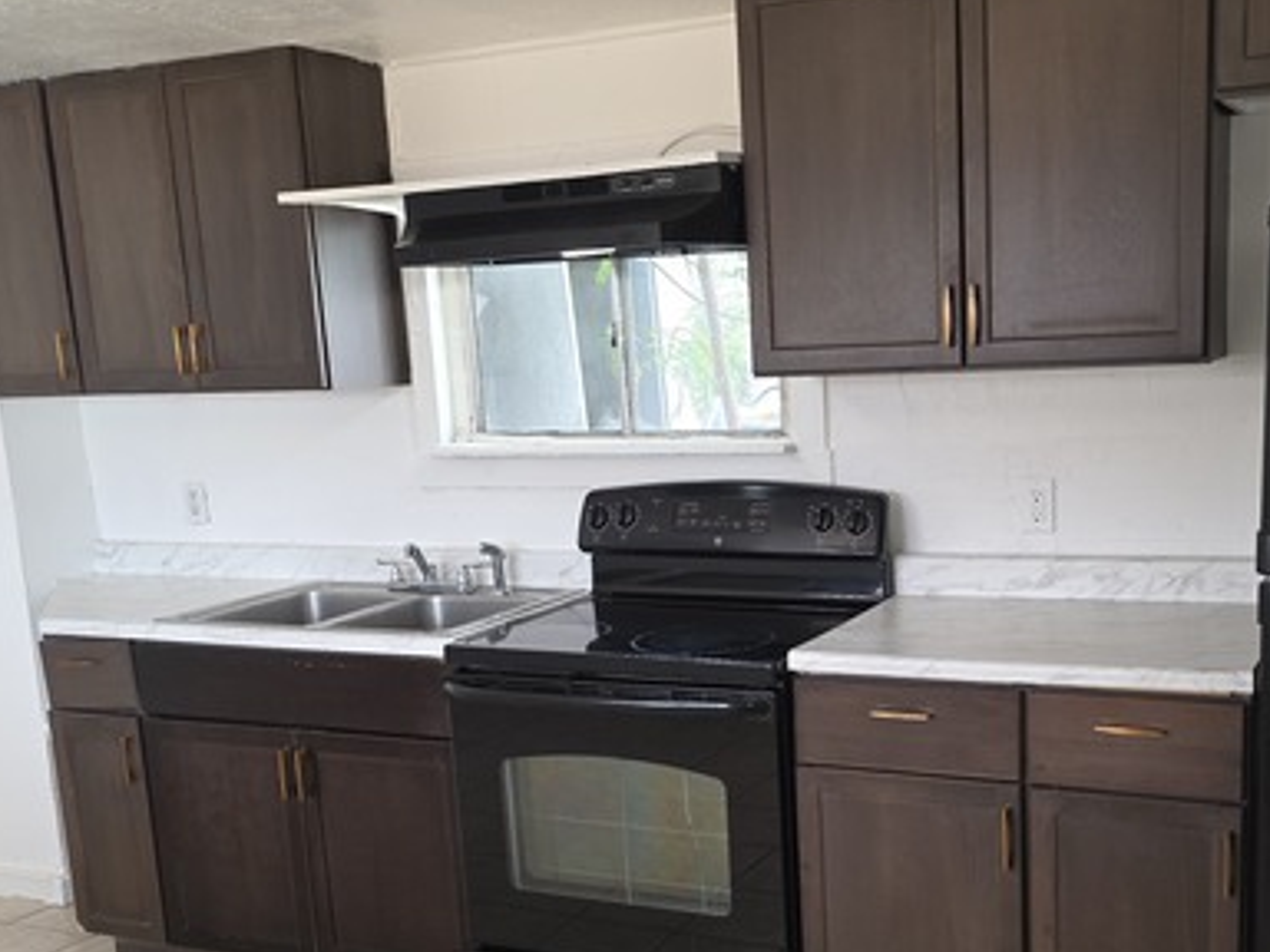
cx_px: 815
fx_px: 1468
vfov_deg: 35.6
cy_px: 625
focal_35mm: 40
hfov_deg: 46.3
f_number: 1.7
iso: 64
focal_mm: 6.3
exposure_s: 1/60
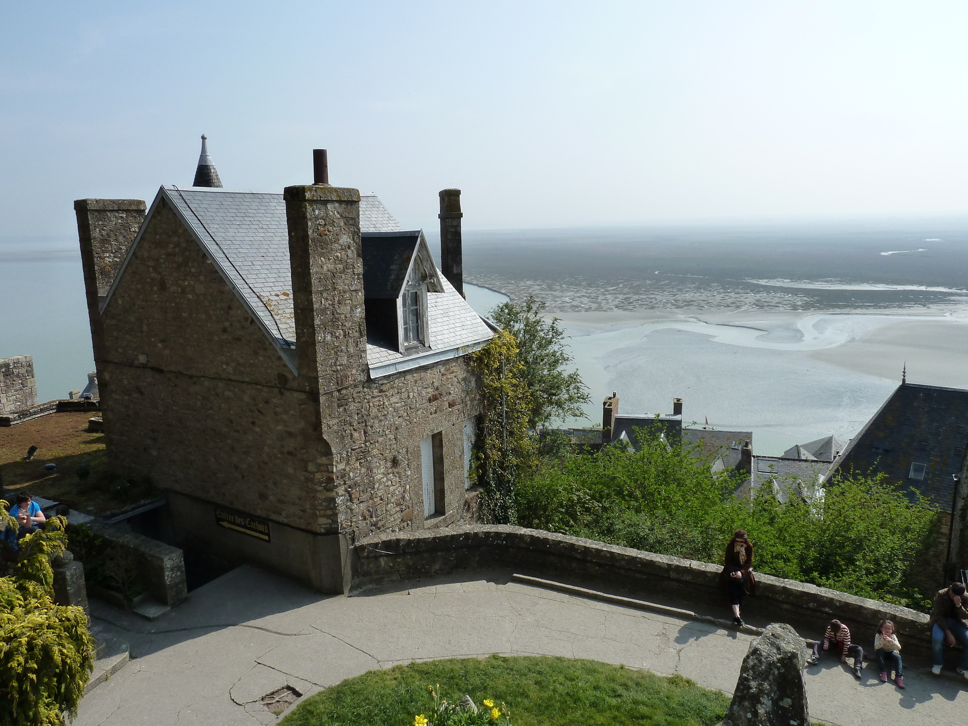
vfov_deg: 54.9
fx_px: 699
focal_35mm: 25
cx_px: 484
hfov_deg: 69.4
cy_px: 363
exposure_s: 1/400
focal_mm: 4.1
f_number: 5.6
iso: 125
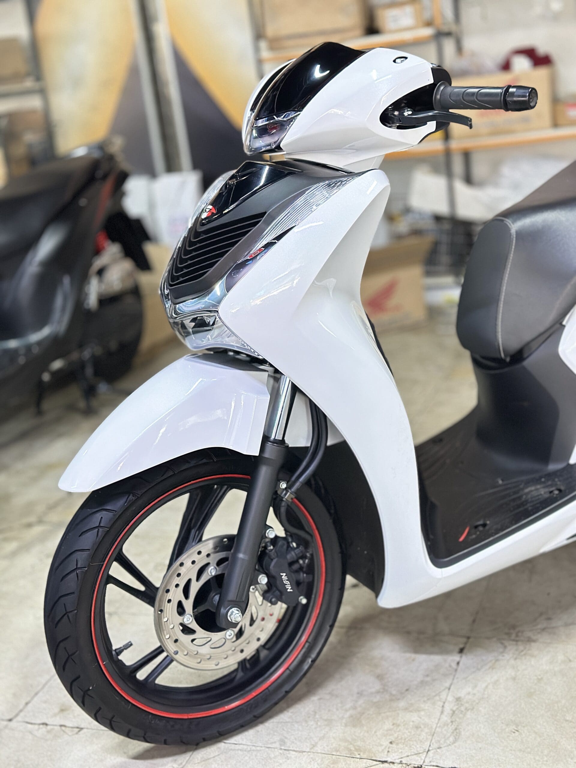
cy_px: 384
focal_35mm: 48
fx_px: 1065
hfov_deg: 30.3
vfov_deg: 39.7
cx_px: 288
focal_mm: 6.86
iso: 640
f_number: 1.78
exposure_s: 1/33
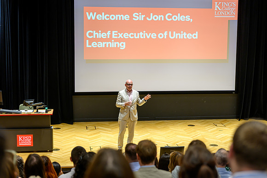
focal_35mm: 62
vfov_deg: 22.0
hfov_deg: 32.5
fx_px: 458
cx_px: 134
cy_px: 89
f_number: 2.4
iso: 250
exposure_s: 1/125
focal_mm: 60
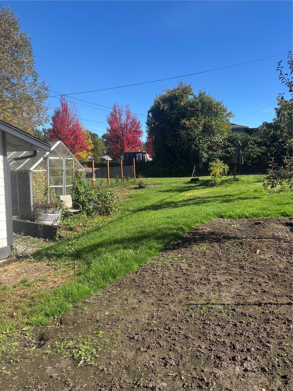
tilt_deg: -6.5
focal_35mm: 26
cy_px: 196
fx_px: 293
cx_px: 146
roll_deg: -0.6
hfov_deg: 53.1
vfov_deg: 67.3
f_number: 1.6
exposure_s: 1/1233
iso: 50
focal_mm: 5.96
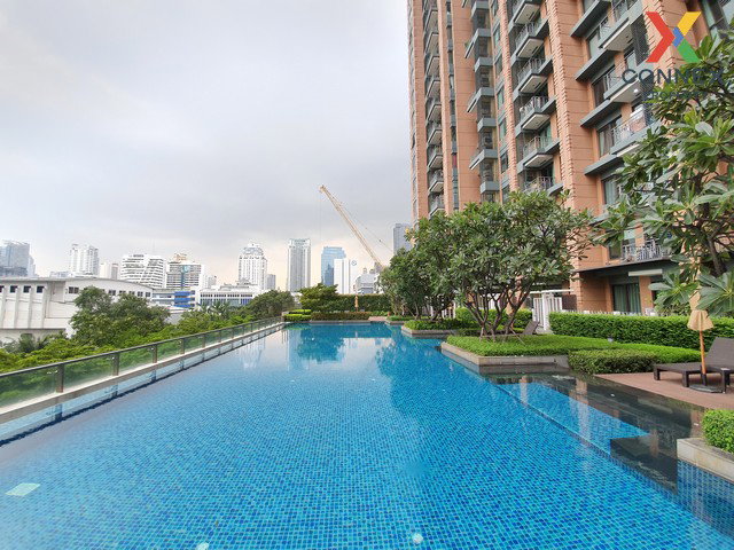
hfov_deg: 106.2
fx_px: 276
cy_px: 275
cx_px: 367
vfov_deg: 89.9
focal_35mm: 13
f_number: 2.2
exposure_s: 1/100
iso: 50
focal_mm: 1.8
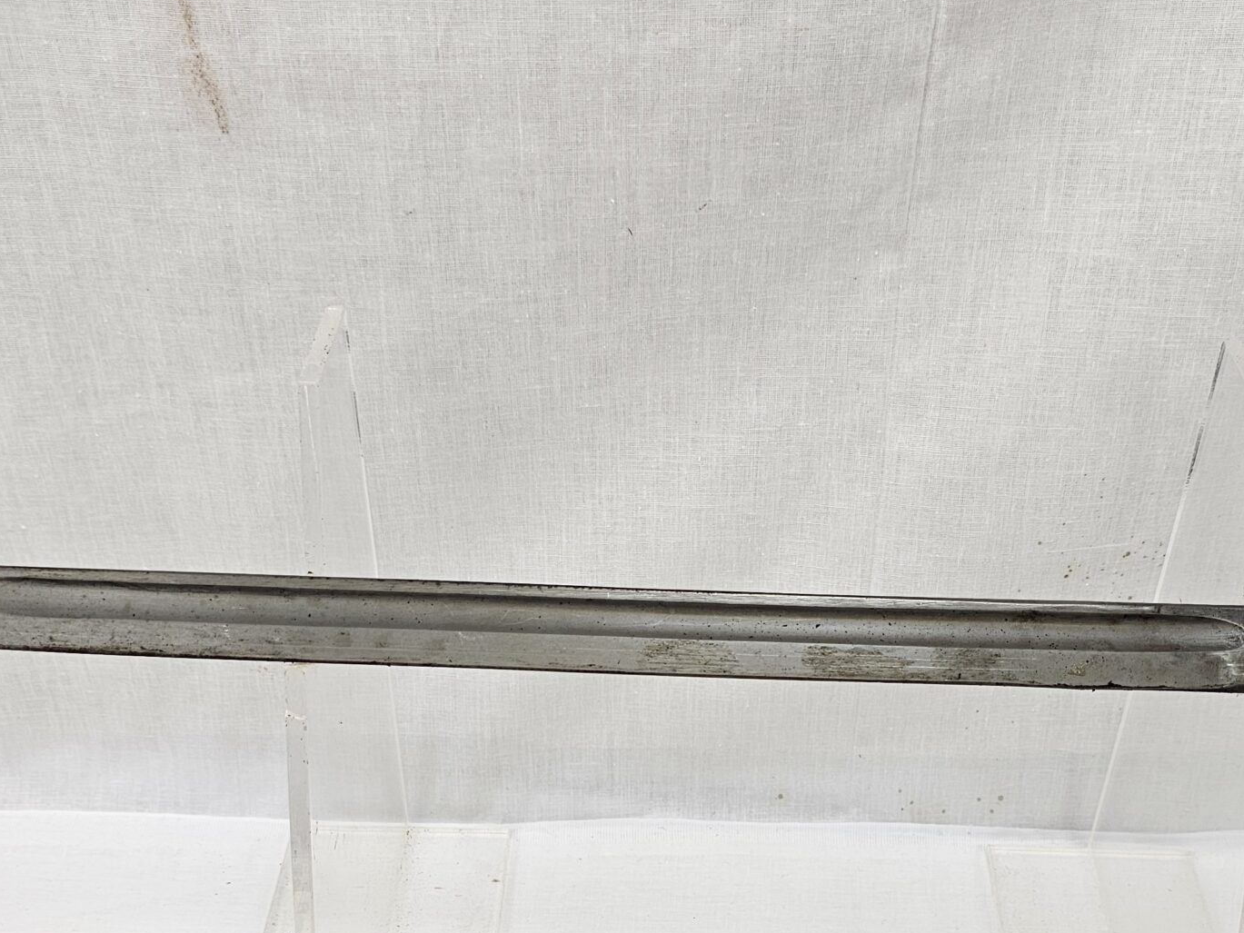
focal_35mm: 43
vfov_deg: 32.4
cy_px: 786
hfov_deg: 43.7
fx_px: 1545
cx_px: 707
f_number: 1.7
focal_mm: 6.3
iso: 32
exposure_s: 1/100
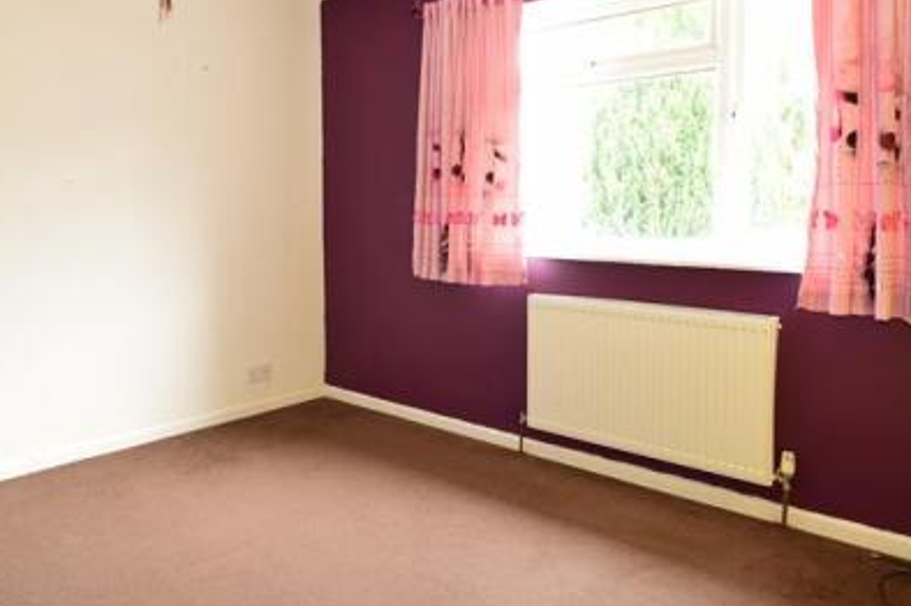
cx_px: 393
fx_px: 632
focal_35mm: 25
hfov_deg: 71.2
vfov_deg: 50.7
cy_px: 228
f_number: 5.6
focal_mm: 10
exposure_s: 1/15
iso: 400
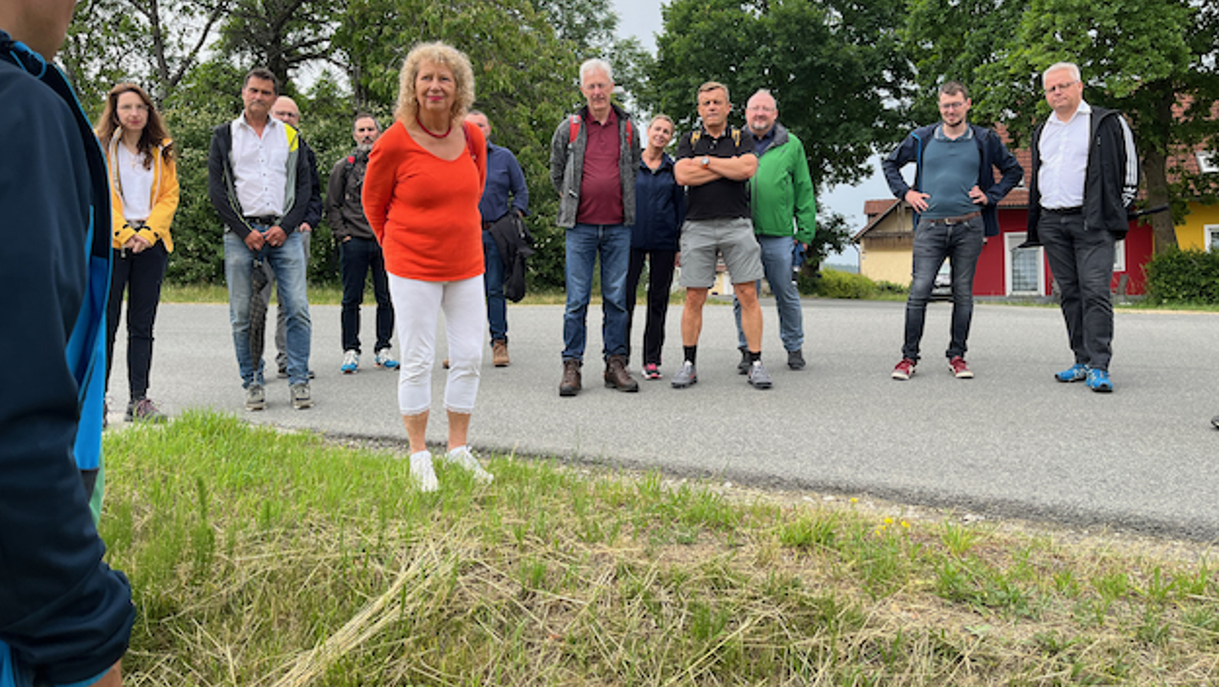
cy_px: 246
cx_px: 607
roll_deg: +0.6
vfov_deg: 39.9
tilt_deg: +2.3
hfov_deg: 66.0
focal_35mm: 29
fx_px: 938
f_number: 1.6
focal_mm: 5.1
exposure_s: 1/642
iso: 50
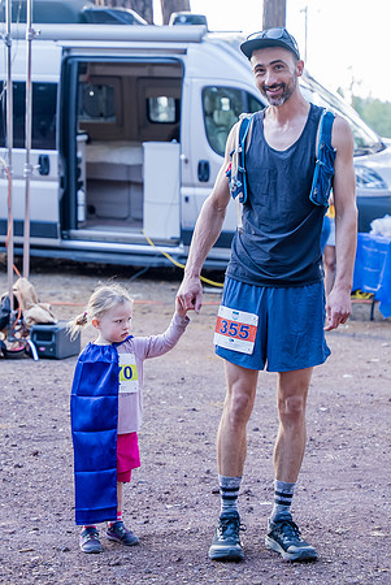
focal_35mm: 105
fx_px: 1705
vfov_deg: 19.5
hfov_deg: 13.1
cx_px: 169
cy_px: 292
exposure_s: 1/200
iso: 400
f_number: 3.2
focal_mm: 70
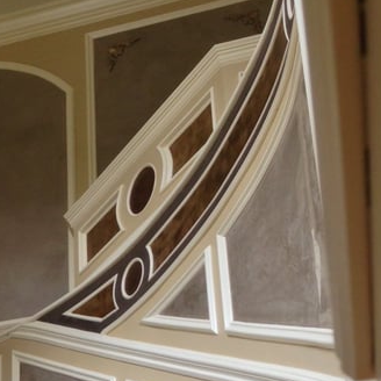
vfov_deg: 18.2
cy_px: 451
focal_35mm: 91
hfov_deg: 18.6
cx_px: 6
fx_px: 1133
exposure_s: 1/20
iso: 80
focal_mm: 4.13
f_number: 2.4
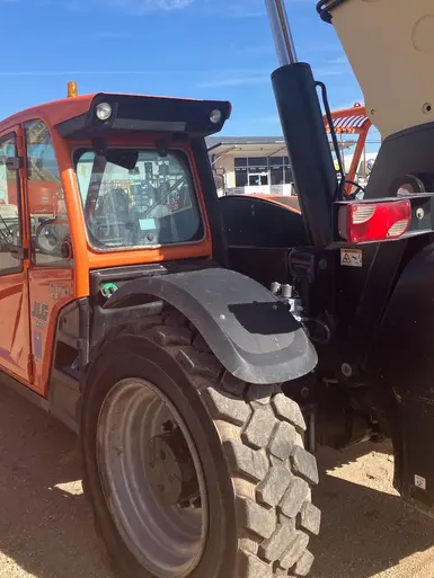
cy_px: 223
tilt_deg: -3.7
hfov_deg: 36.0
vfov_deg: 46.4
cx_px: 205
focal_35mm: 40
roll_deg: +3.1
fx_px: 668
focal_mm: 3.99
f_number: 1.8
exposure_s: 1/1389
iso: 32
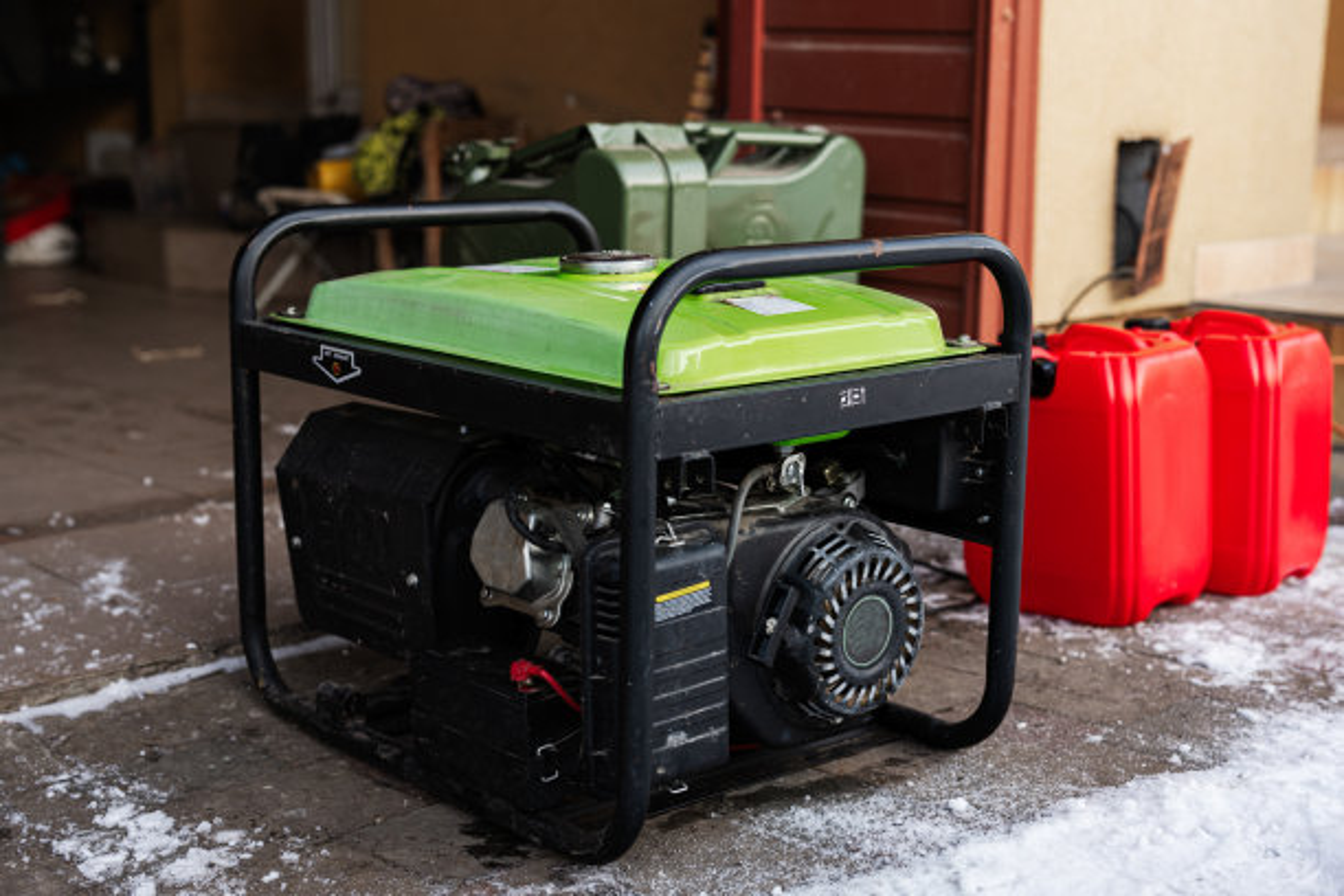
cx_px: 672
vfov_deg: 27.0
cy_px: 448
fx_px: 1867
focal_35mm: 50
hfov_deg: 39.6
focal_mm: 50
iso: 250
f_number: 3.5
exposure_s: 1/13
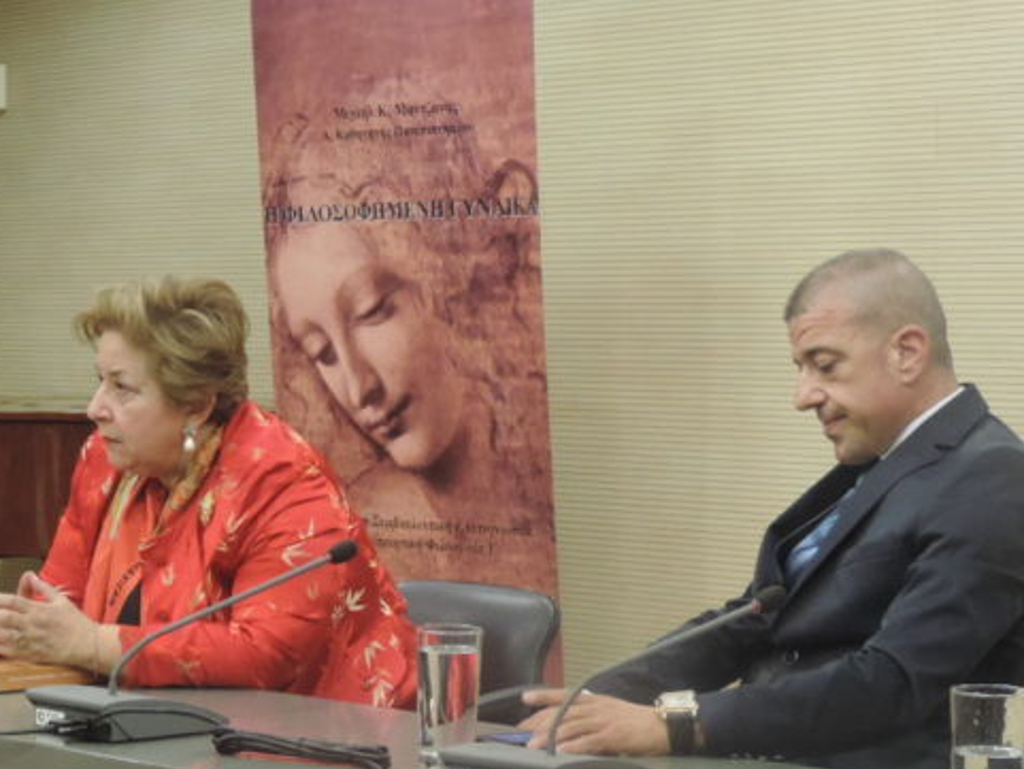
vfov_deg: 14.8
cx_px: 70
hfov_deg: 19.2
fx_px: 2959
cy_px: 443
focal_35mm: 100
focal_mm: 8.3
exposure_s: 1/20
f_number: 3.5
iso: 400
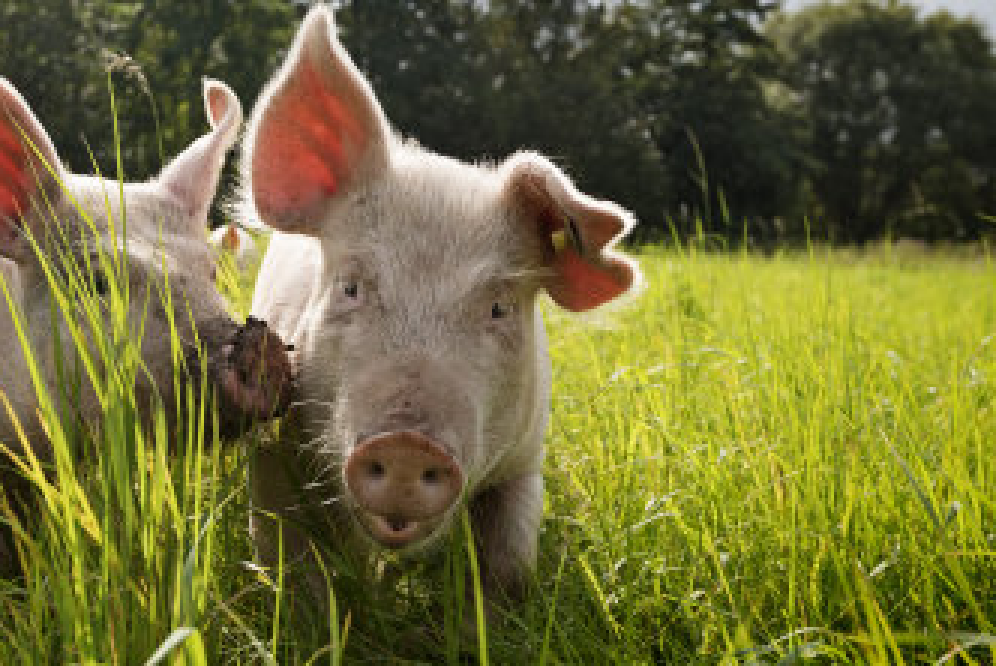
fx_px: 1329
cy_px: 350
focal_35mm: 48
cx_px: 354
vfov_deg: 28.1
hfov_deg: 40.7
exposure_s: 1/500
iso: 100
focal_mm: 26
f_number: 5.6
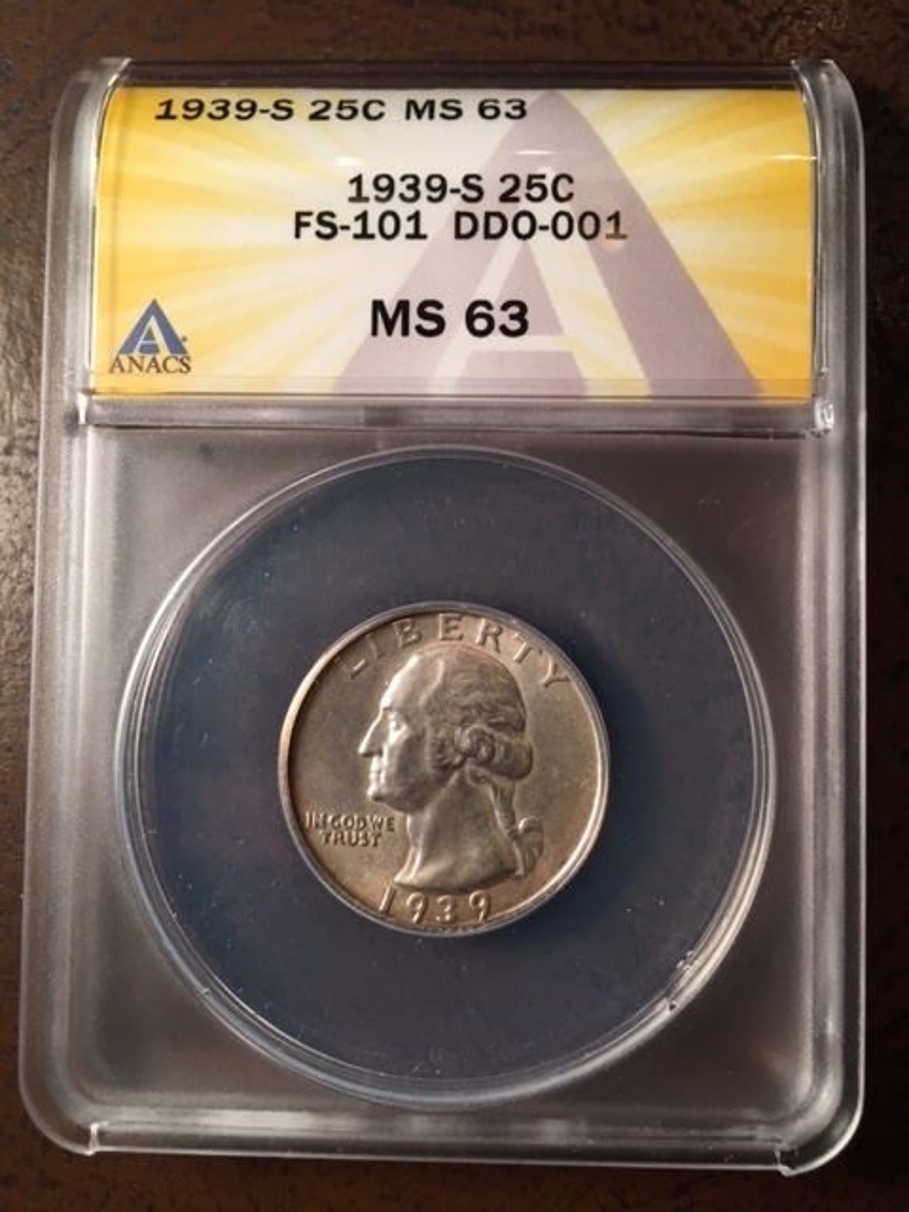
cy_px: 606
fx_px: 1015
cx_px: 454
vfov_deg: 61.7
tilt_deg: -86.2
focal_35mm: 29
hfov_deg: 48.2
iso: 32
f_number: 2.2
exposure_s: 1/40
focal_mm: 4.15
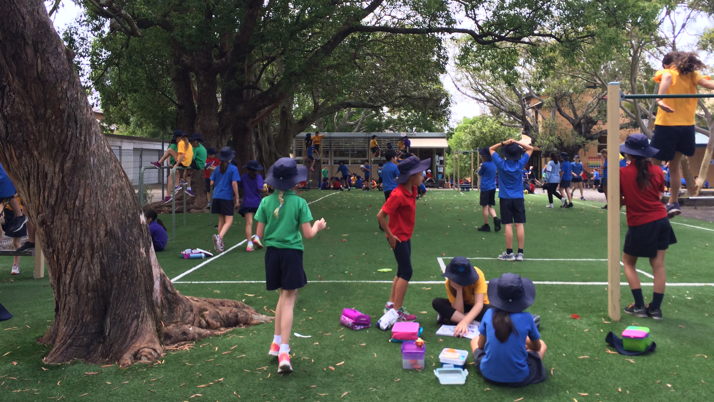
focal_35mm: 32
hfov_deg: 61.0
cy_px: 155
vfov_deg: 36.5
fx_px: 606
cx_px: 361
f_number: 2.2
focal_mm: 4.15
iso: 32
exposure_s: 1/466
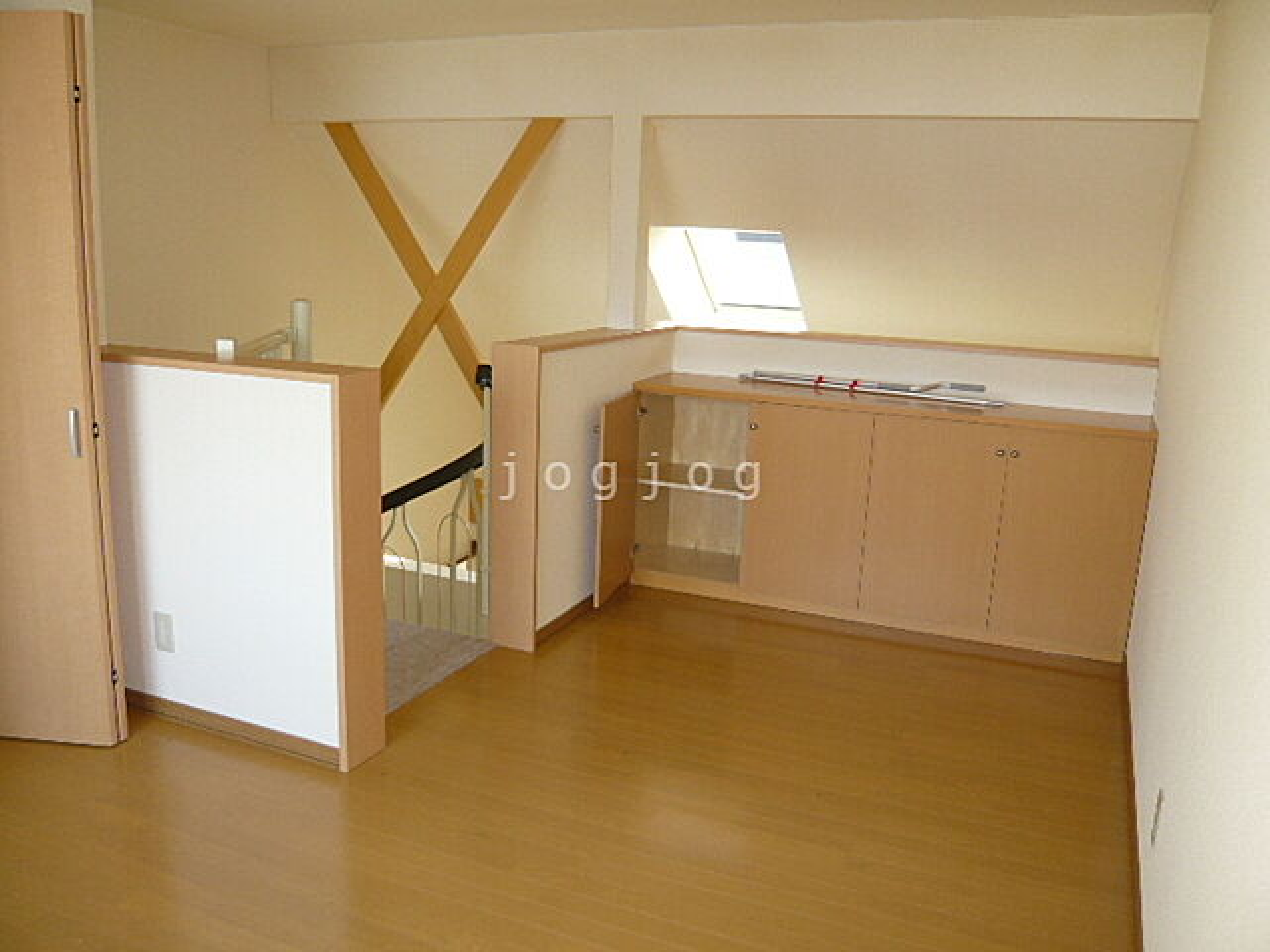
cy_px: 476
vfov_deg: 49.7
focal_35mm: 28
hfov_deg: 63.4
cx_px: 635
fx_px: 1027
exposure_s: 1/30
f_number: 2.8
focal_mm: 4.6
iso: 100
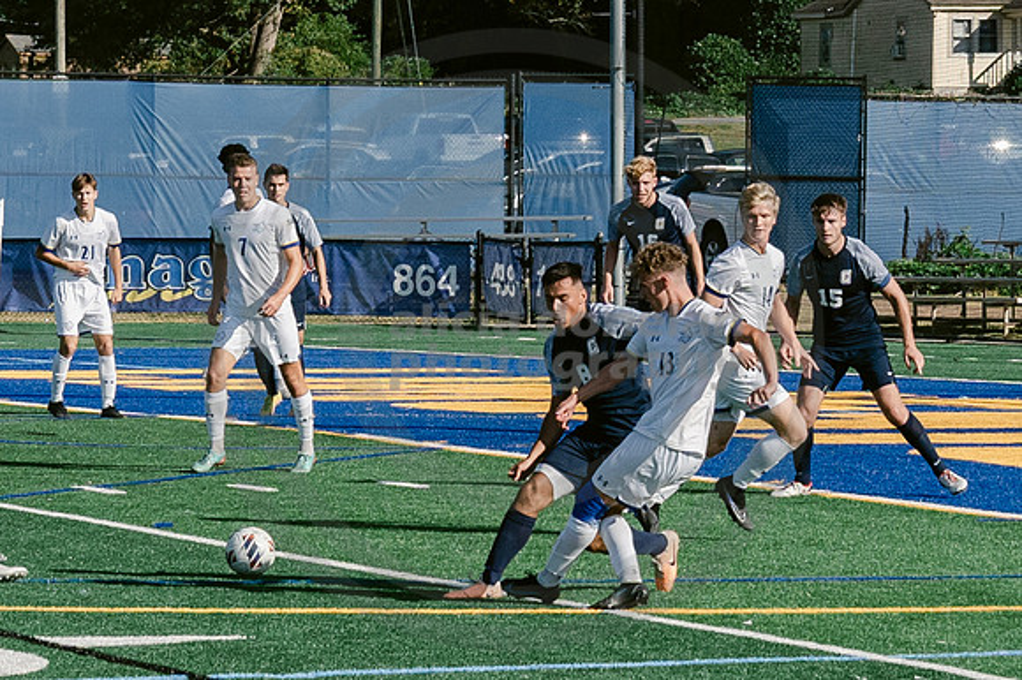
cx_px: 577
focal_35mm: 233
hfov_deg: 8.9
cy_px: 326
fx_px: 6602
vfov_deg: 5.9
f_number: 5.6
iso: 640
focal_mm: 53
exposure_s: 1/3200
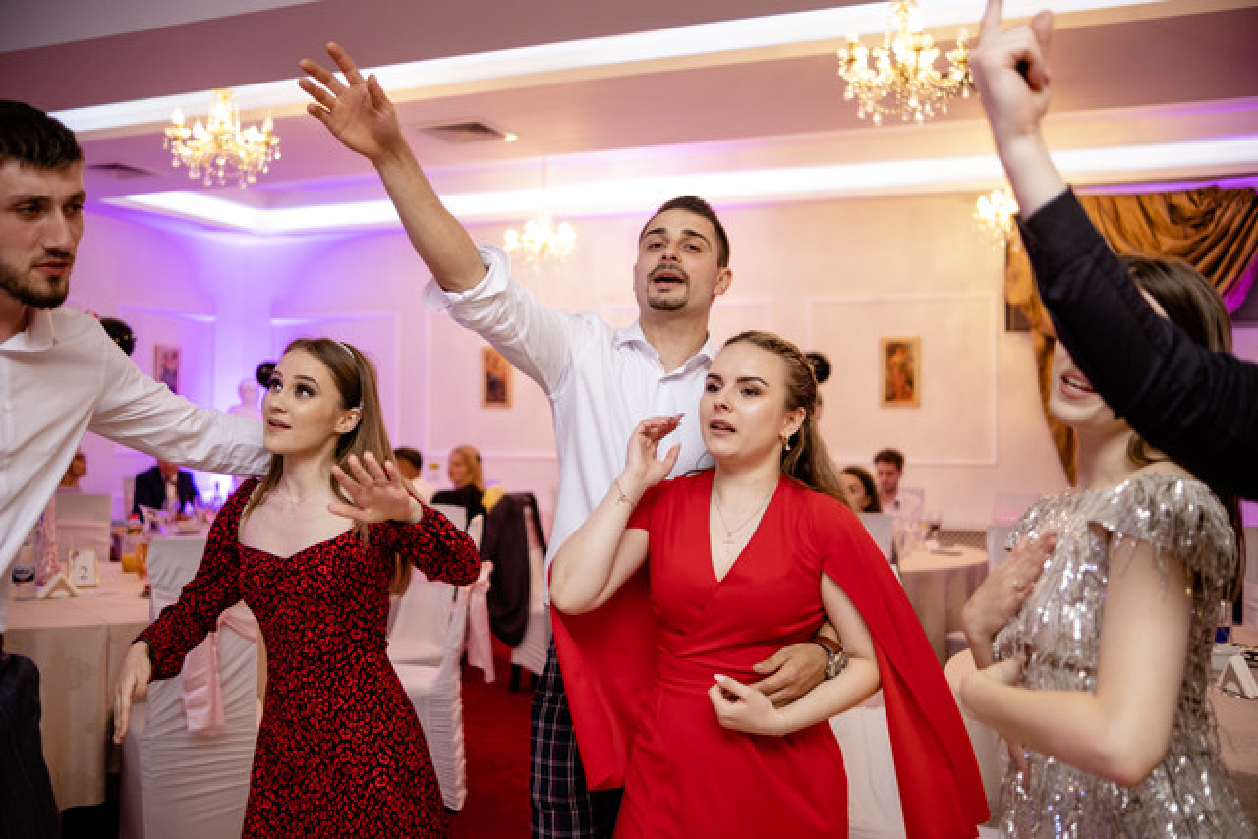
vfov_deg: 37.9
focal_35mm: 35
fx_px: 1223
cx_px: 629
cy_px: 420
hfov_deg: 54.4
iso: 640
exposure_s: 1/200
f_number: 1.4
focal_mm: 23
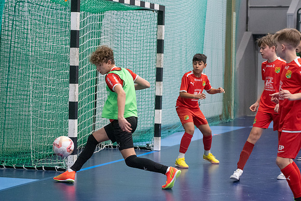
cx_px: 150
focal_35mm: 107
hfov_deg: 19.1
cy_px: 100
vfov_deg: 12.8
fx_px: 895
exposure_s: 1/400
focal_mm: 70
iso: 3600
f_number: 3.2
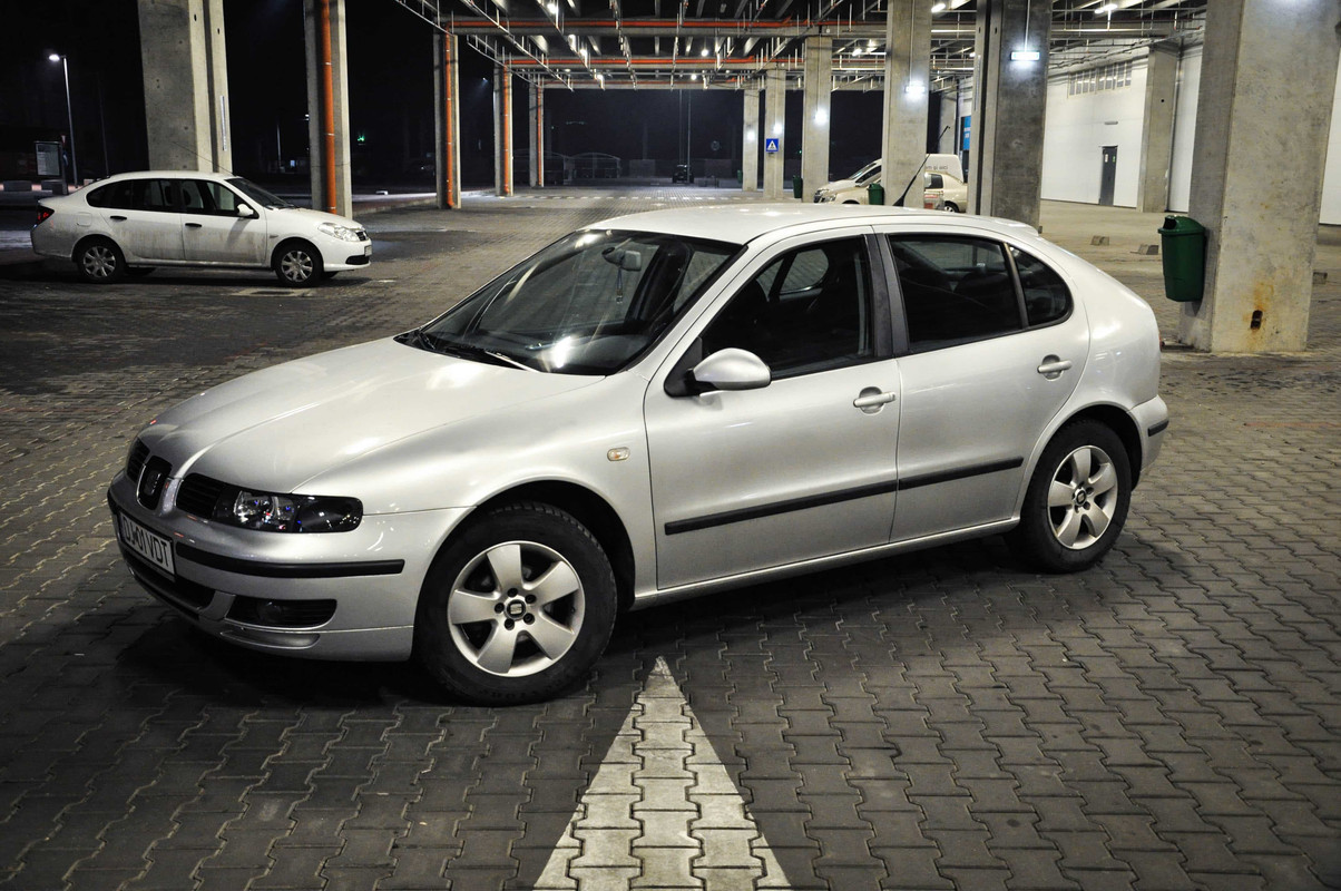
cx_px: 670
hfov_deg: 49.6
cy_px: 446
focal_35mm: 39
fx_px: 1451
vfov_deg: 34.1
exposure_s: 1/20
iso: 1250
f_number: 4
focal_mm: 26
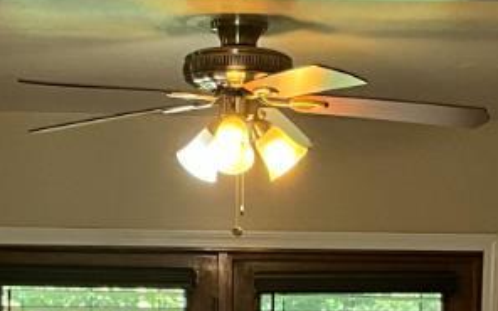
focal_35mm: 156
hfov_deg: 13.4
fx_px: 2117
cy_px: 665
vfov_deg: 8.0
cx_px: 264
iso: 50
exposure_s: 1/60
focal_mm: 3
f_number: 1.8
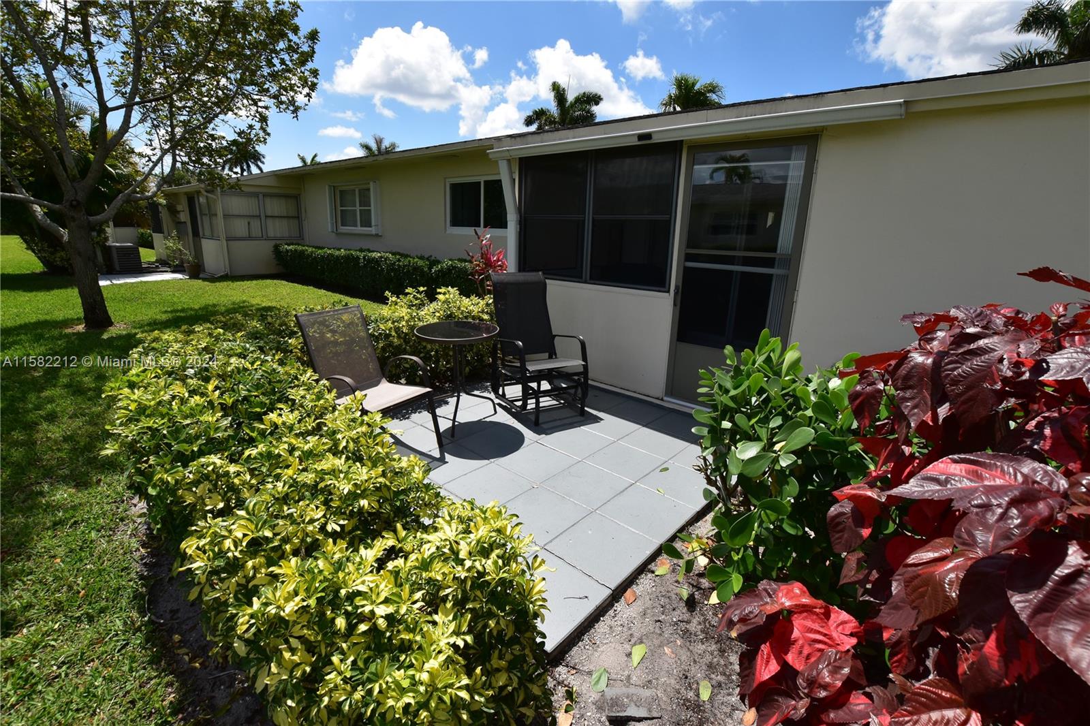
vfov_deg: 77.3
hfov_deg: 100.4
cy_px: 363
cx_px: 545
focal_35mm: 15
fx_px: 454
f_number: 11
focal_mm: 10
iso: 400
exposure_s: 1/500
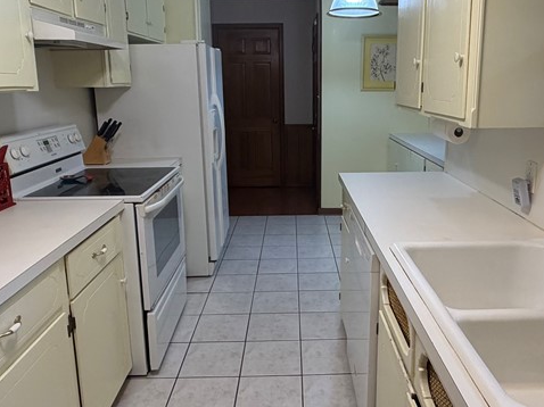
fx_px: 471
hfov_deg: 59.8
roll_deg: +0.8
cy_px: 171
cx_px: 306
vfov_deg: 46.6
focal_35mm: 30
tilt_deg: -10.8
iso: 320
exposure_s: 1/120
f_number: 2.2
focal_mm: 2.22
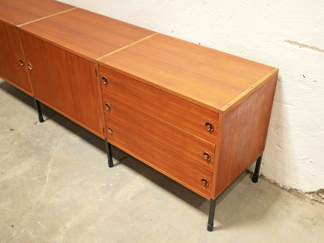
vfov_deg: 36.0
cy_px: 122
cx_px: 162
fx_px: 375
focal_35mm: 40
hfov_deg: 46.8
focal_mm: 20
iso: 500
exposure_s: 1/60
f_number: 1.7
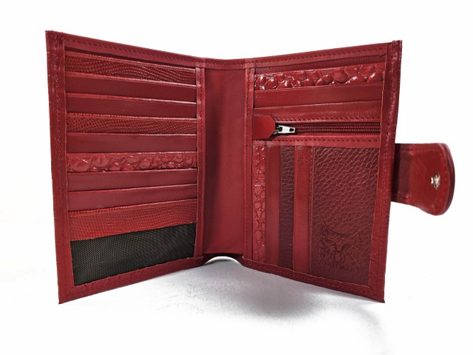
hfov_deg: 73.9
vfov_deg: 58.9
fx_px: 314
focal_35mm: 23
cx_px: 236
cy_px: 178
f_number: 1.7
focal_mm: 6.3
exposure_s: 1/100
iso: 12
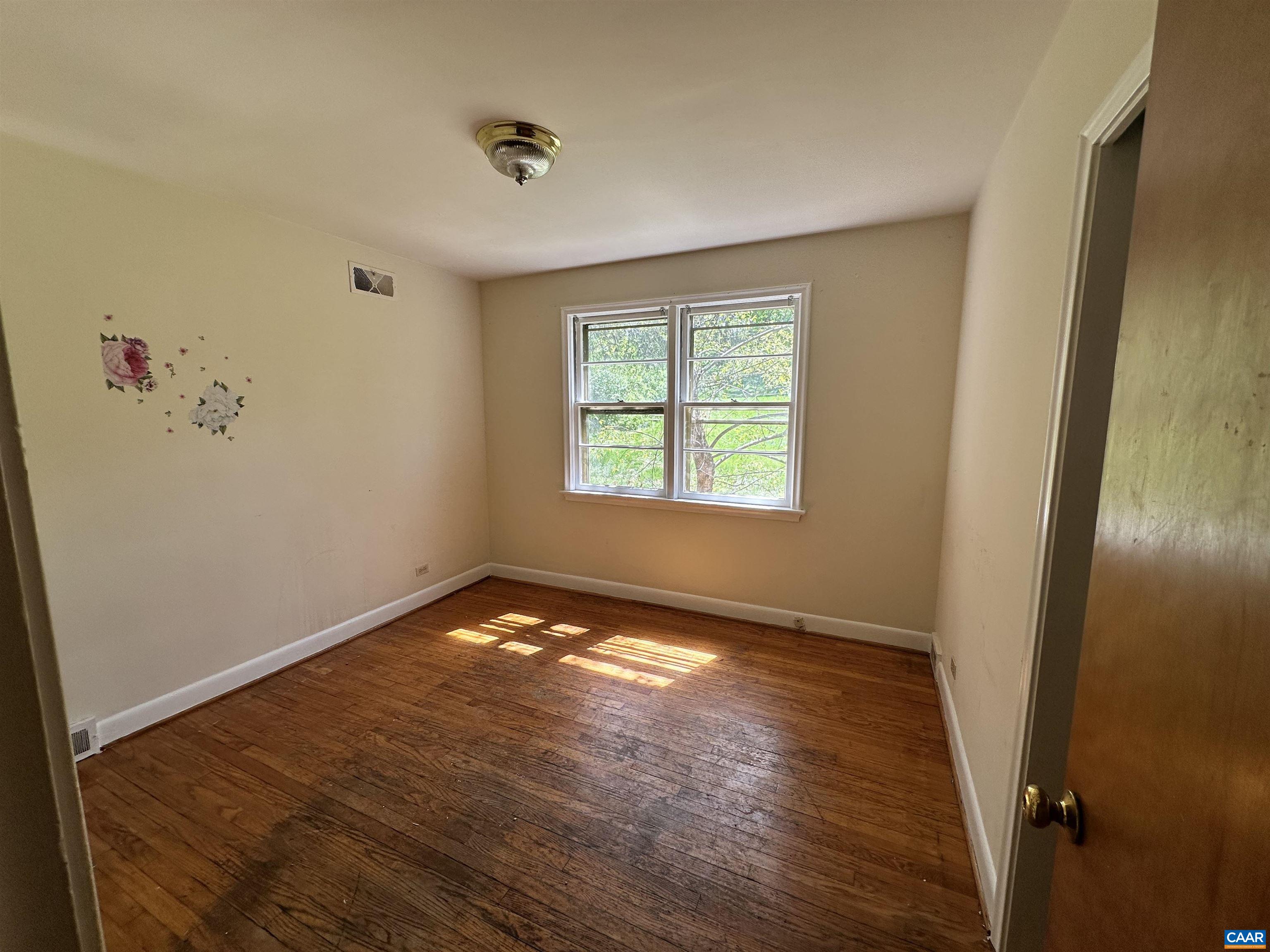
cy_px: 476
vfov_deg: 85.7
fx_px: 514
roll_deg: -1.1
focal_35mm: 14
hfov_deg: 102.1
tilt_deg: -7.8
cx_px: 635
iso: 40
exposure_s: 1/115
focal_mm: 2.22
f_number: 2.2
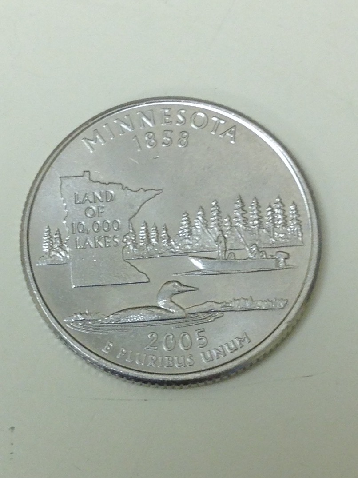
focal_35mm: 33
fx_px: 455
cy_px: 239
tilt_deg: -73.2
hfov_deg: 42.9
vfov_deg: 55.4
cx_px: 179
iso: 50
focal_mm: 4.12
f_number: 2.4
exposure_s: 1/40
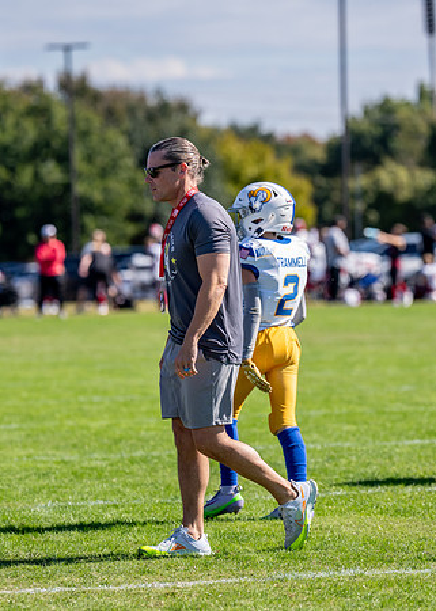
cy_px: 295
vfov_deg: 8.4
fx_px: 4139
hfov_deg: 6.0
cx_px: 199
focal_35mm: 239
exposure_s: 1/3200
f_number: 2.8
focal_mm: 141
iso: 250
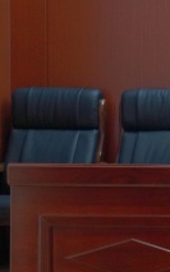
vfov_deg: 12.5
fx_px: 1239
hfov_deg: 6.7
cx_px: 607
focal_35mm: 167
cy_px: 125
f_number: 4
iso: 1000
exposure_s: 1/160
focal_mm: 35
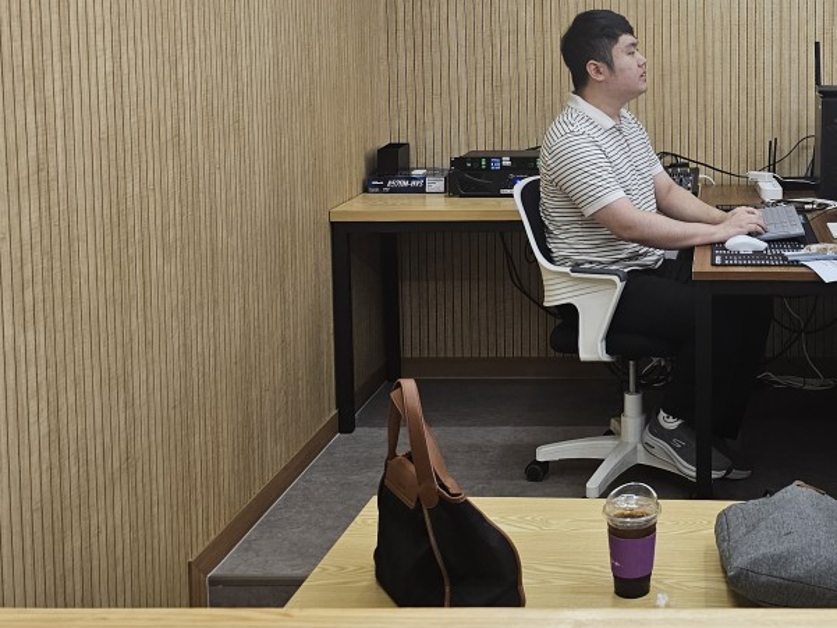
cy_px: 106
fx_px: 1185
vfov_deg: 28.9
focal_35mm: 49
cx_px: 737
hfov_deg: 36.7
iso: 125
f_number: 1.7
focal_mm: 6.3
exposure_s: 1/207
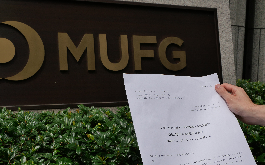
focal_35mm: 54
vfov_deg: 24.0
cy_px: 91
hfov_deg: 37.5
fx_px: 390
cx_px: 132
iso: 200
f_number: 10
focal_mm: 25
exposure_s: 1/400
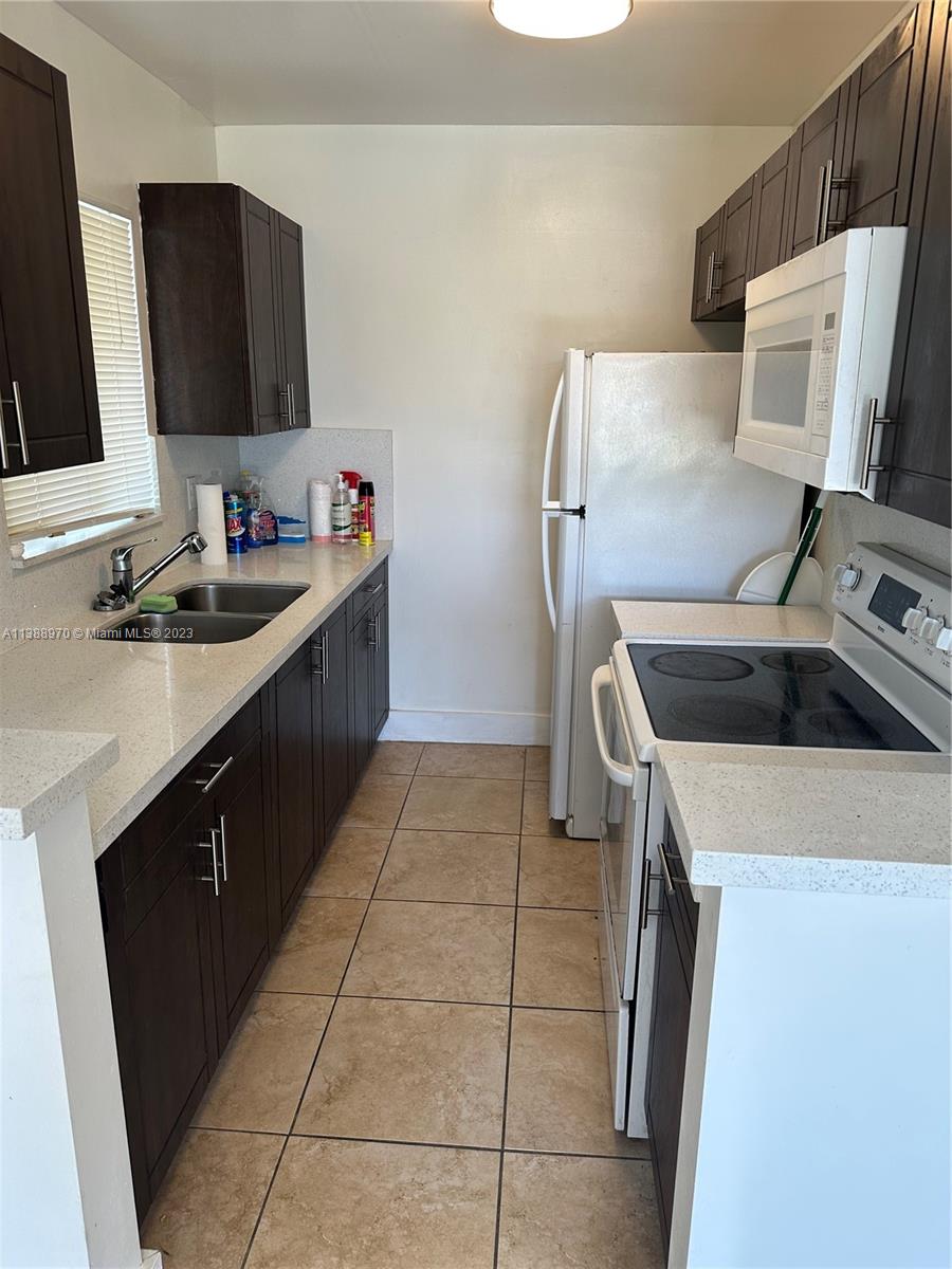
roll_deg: -1.6
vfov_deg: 71.6
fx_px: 880
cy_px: 634
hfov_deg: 56.8
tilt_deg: -15.7
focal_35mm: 24
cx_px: 476
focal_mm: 6.86
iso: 100
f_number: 1.78
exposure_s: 1/120
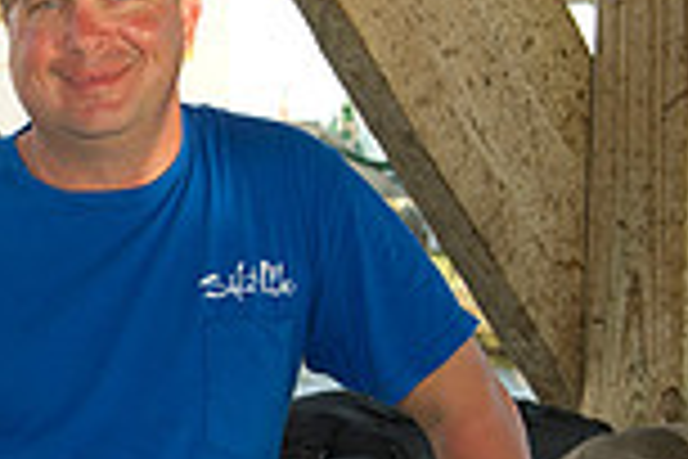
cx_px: -193
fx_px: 2905
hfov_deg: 13.1
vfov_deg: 8.9
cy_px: 554
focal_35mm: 152
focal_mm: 40
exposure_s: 1/200
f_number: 5
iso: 125
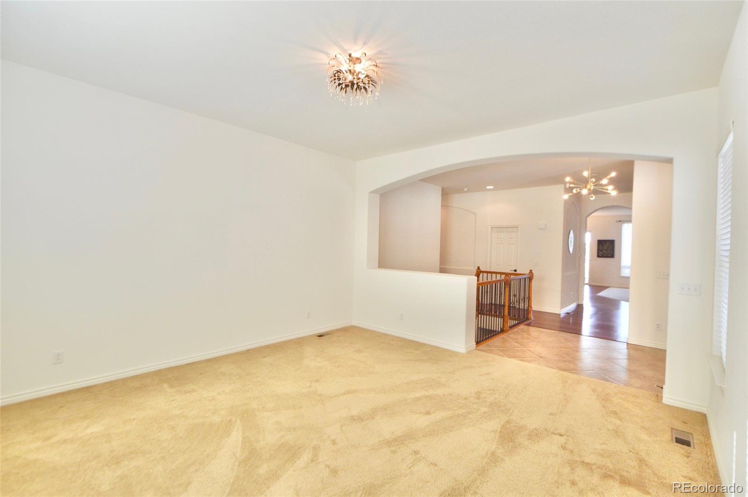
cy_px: 248
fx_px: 311
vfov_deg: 77.2
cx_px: 374
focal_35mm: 15
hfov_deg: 100.5
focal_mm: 10
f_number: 5
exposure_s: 1/100
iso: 400
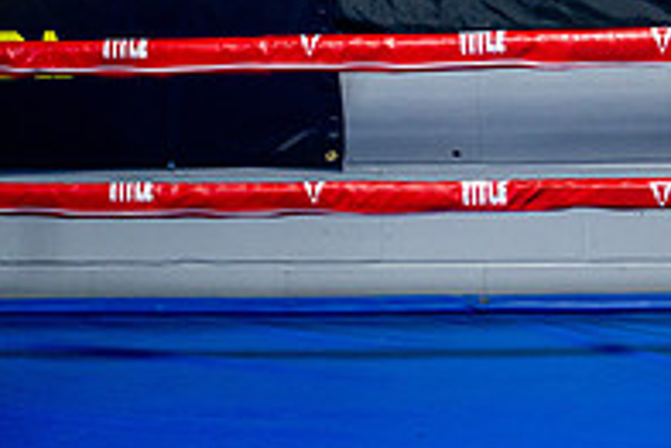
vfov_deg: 9.1
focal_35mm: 148
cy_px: -156
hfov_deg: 13.1
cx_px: 989
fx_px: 2761
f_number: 2
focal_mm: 50
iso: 4000
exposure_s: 1/1000
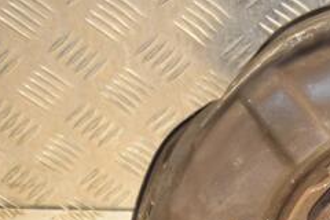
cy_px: 228
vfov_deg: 11.3
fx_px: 1100
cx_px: 377
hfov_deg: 16.5
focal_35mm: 120
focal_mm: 32
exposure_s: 1/160
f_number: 5
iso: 800
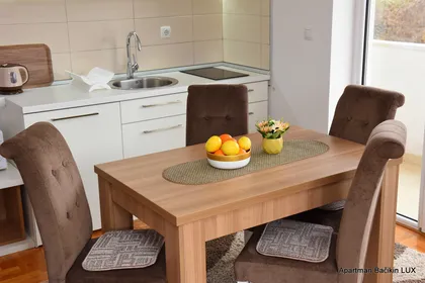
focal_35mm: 50
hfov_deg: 39.6
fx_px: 590
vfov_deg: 27.0
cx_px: 212
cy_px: 142
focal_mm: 50
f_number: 8
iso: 1600
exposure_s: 1/160
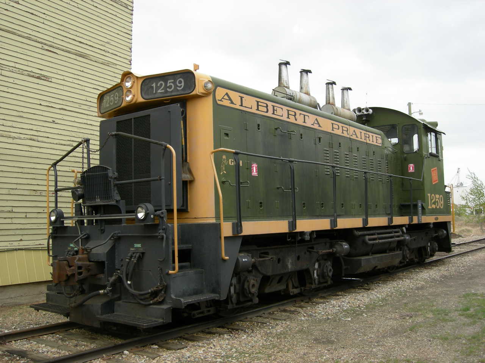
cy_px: 182
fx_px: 504
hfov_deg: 51.4
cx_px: 242
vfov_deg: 39.7
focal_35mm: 36
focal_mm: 7.5
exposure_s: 1/128
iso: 64
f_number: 4.8
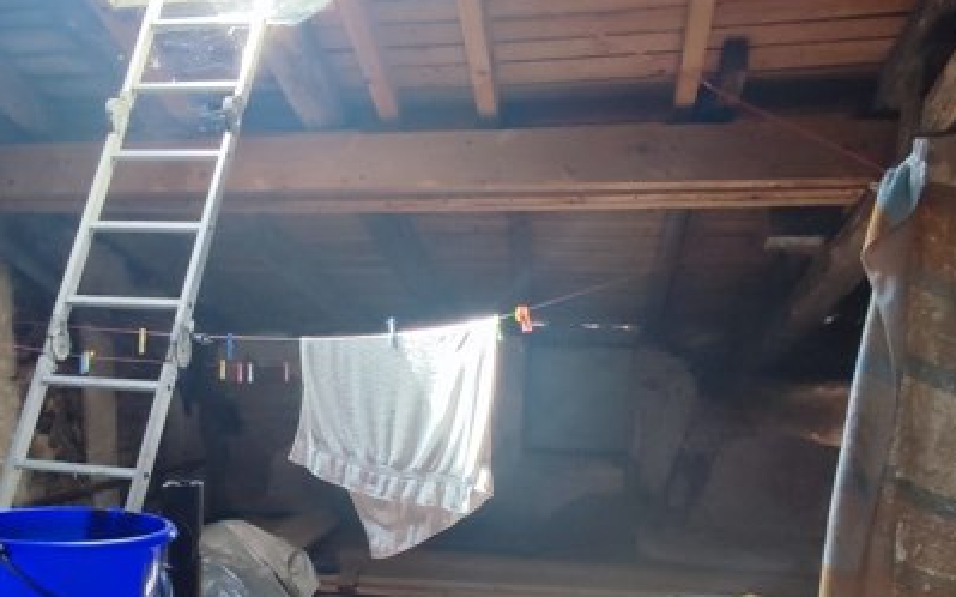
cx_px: 379
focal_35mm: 34
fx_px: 885
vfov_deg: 35.4
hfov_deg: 56.3
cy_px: 515
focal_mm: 1.65
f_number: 2.2
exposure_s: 1/50
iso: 94
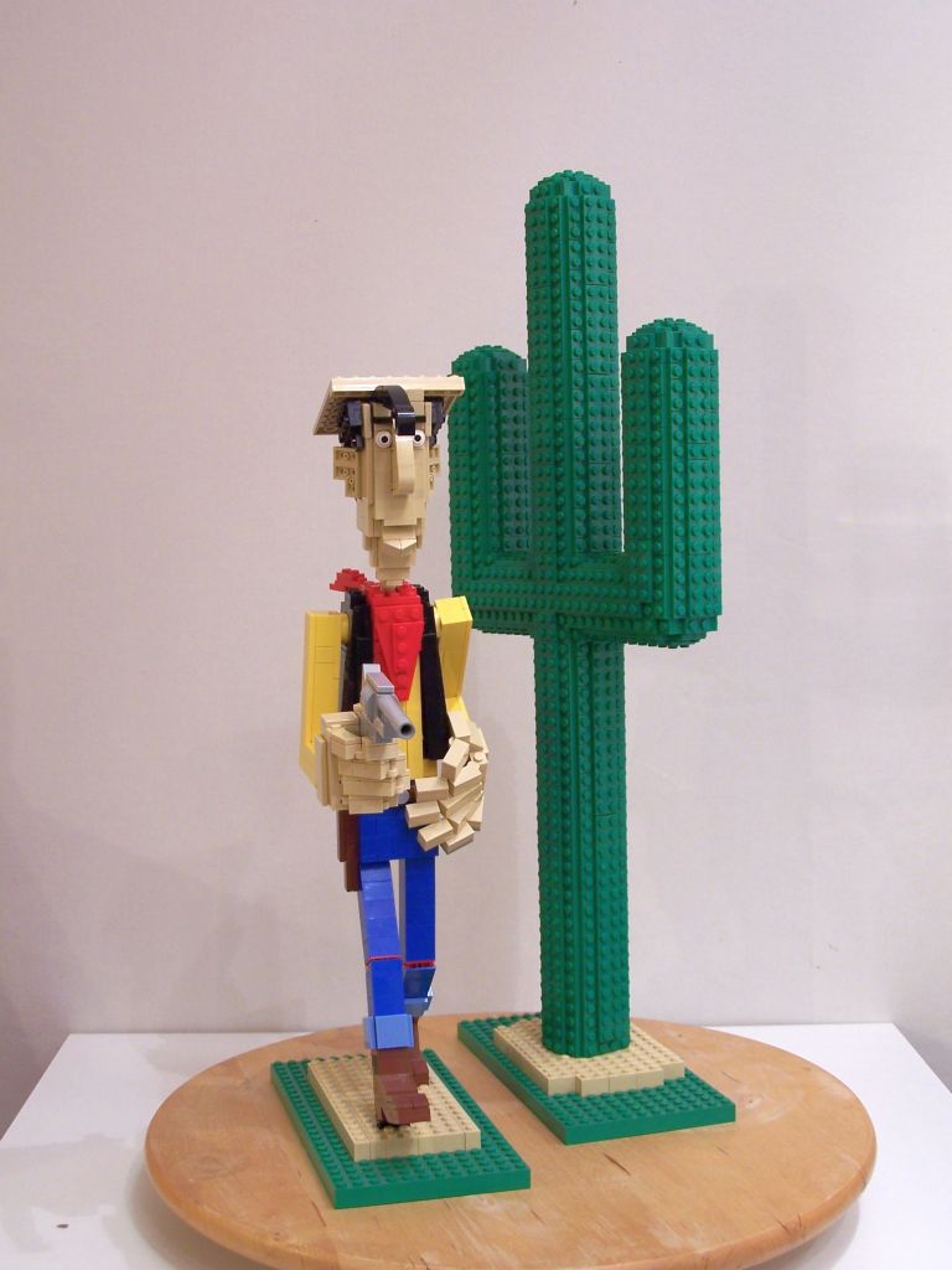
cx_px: 476
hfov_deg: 30.3
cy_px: 635
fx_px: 1760
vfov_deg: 39.7
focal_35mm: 48
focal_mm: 8
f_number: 3
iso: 80
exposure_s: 1/3
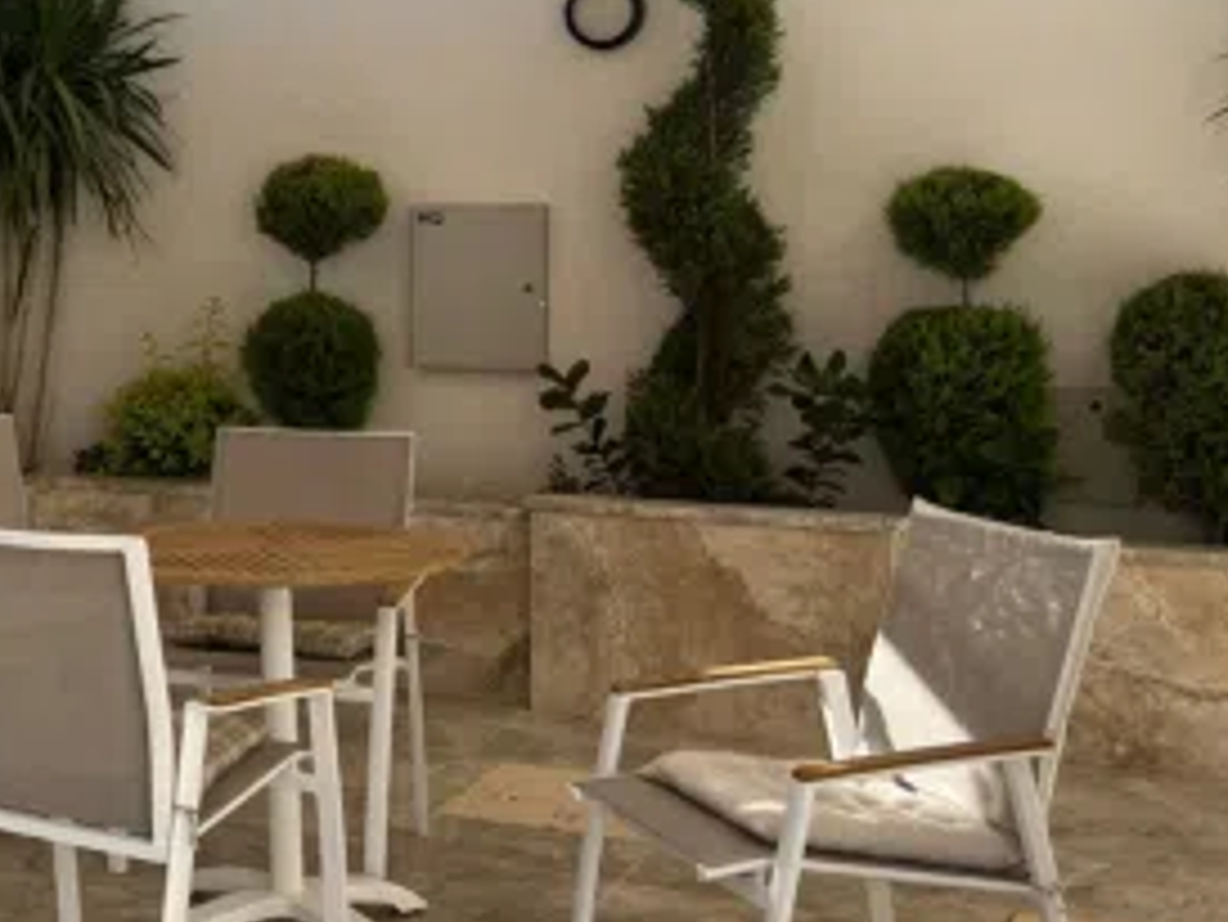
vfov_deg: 23.9
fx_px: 2165
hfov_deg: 29.2
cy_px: 297
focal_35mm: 61
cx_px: -58
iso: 50
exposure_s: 1/2083
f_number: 1.5
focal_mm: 5.7
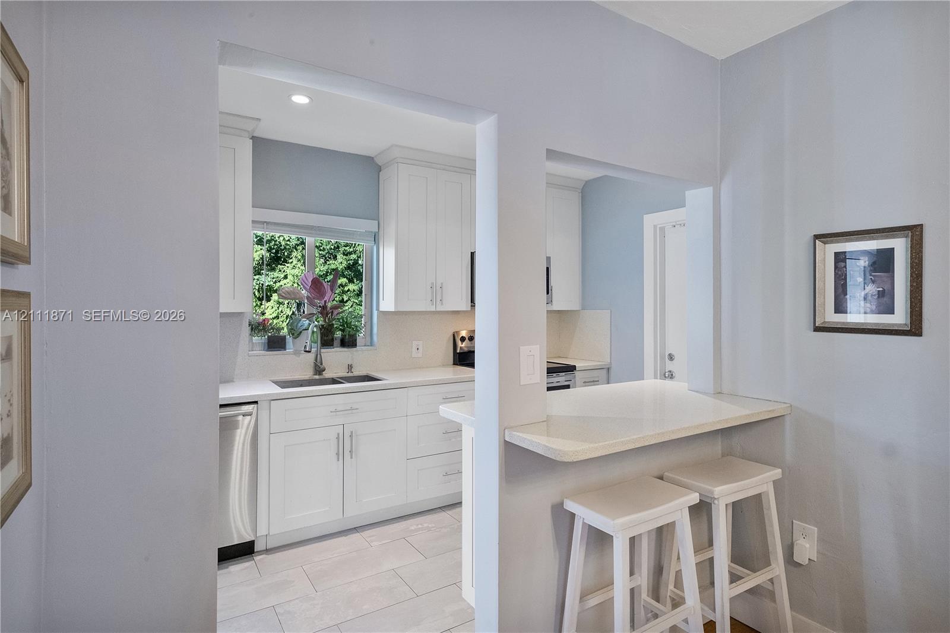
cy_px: 316
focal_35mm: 17
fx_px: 448
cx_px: 475
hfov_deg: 93.3
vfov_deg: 70.4
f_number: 8
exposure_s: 1/25
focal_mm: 11.5
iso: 2000
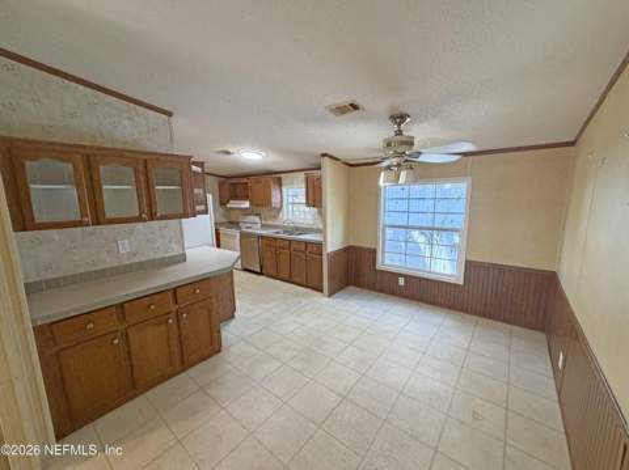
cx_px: 314
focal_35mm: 14
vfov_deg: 85.6
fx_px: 254
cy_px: 235
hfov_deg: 102.1
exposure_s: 1/60
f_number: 2.2
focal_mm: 2.22
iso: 320
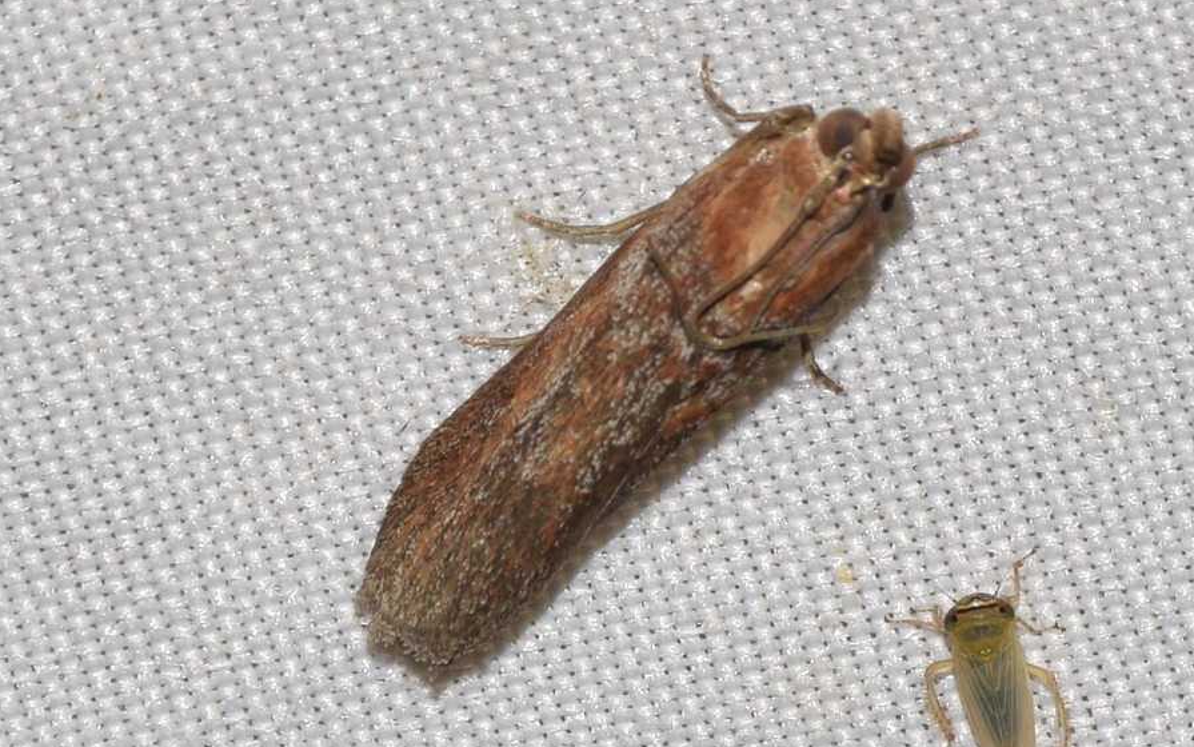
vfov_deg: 5.7
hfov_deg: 9.2
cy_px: 356
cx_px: 616
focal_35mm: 229
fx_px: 7454
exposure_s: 1/160
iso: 100
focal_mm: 140
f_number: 13
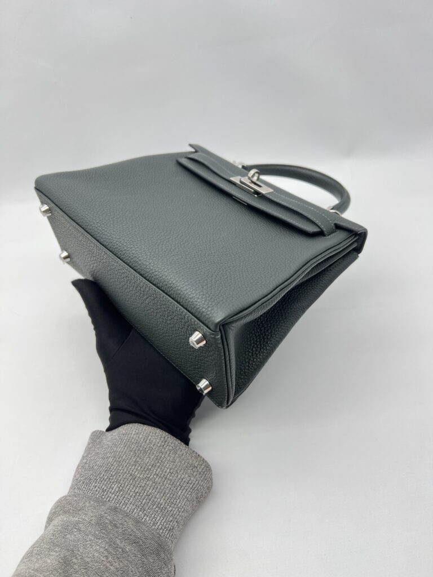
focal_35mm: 26
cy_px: 288
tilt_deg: -41.4
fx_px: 434
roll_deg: +8.4
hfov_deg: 53.1
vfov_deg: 67.3
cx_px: 216
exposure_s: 1/100
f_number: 1.5
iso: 50
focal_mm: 5.7
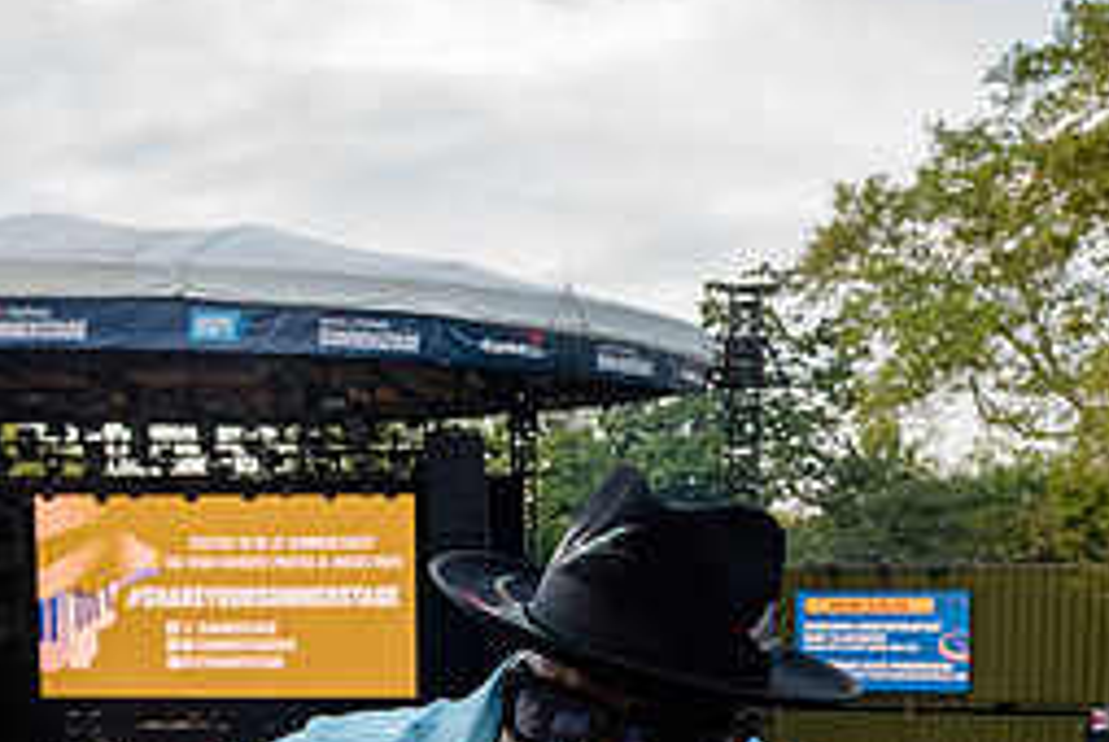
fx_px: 1758
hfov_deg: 35.0
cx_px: 563
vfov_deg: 22.7
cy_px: 779
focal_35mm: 57
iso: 1000
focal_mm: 24
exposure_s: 1/320
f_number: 5.6
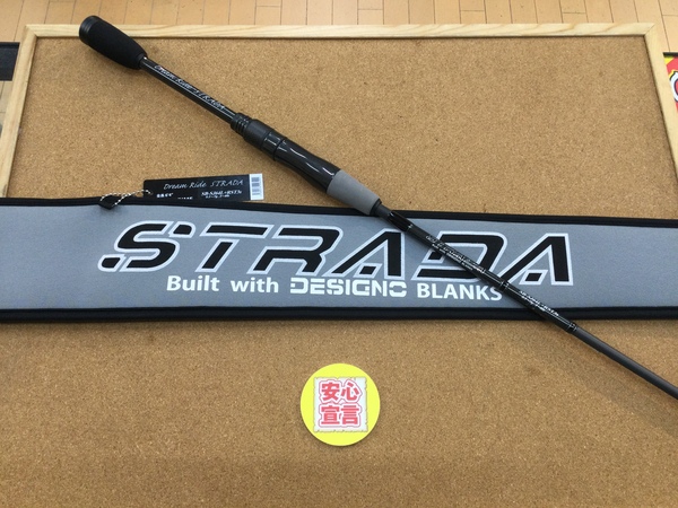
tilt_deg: -69.9
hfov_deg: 58.4
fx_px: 607
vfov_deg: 45.4
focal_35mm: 31
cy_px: 254
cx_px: 339
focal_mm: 3.3
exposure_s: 1/30
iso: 32
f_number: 2.4
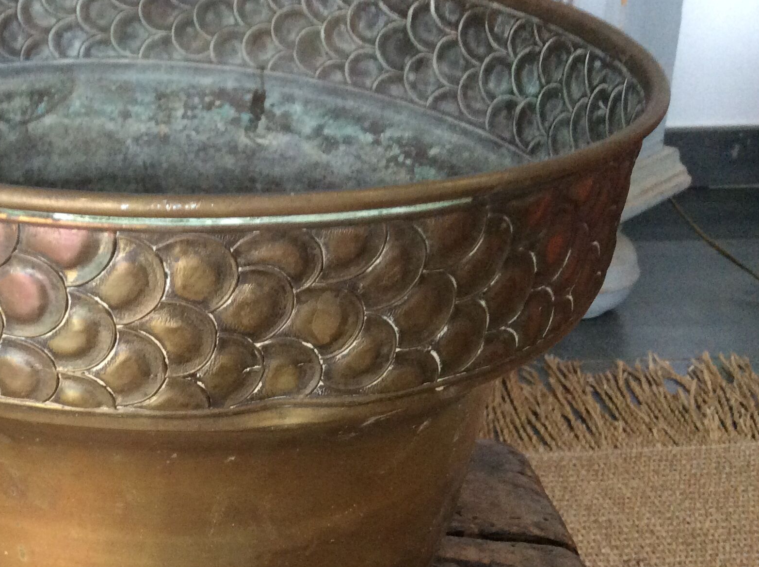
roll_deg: +3.2
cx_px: 144
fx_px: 1160
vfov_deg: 27.4
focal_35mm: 53
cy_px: 352
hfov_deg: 35.0
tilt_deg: -25.7
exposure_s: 1/25
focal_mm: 3.3
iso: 200
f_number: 2.4
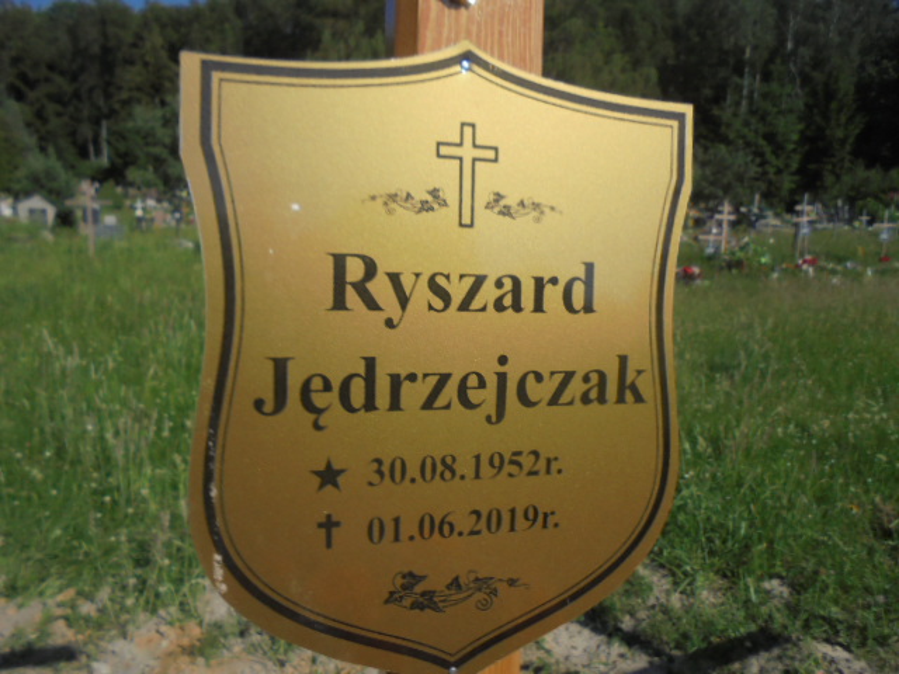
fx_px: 675
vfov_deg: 53.1
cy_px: 337
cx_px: 450
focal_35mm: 26
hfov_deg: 67.3
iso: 100
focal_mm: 4.6
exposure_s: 1/250
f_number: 11.5
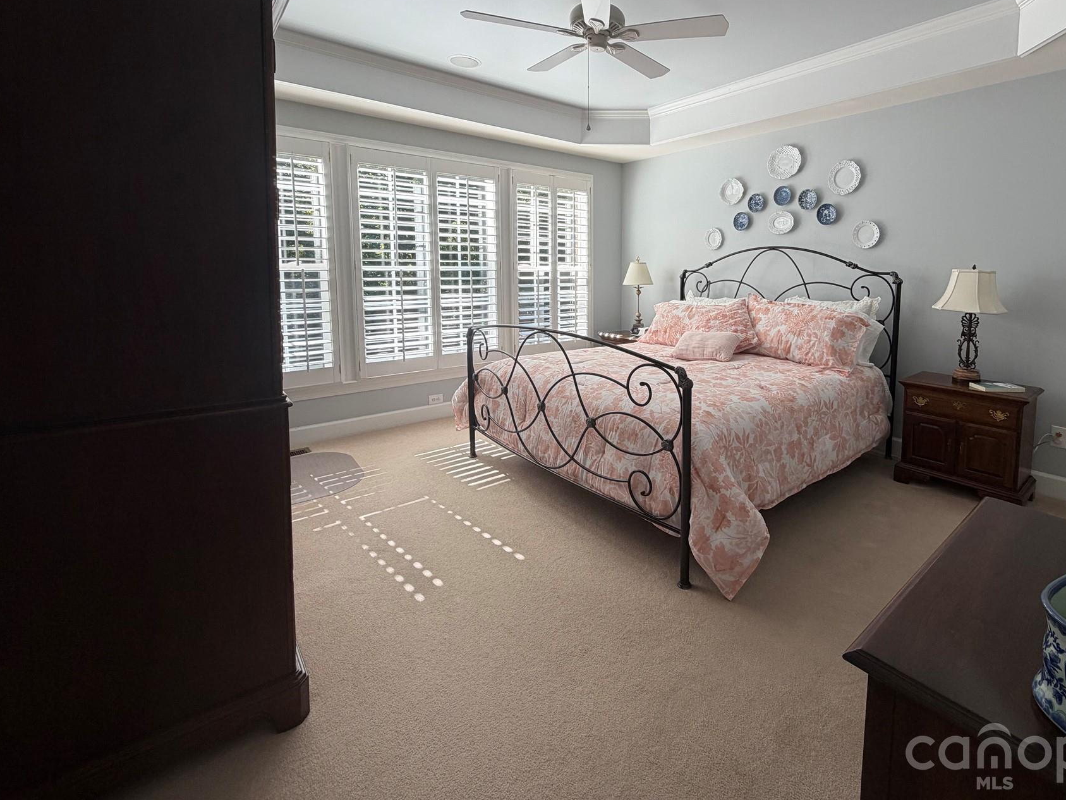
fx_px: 523
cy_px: 315
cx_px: 639
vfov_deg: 73.8
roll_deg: +0.1
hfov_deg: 89.9
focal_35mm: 17
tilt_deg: -5.4
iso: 50
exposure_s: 1/121
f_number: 2.2
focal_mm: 2.22
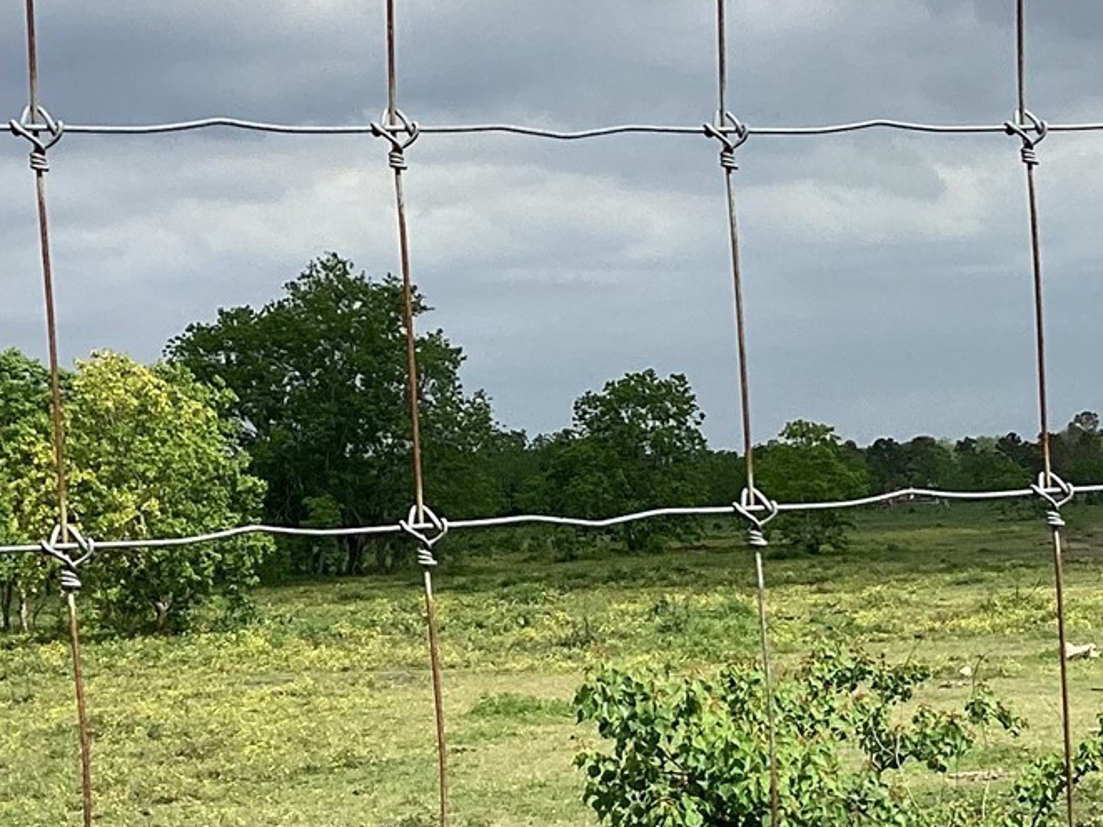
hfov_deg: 20.4
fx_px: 3059
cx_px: 672
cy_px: 539
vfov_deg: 15.4
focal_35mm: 96
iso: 25
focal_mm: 3.3
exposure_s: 1/1988
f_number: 2.4
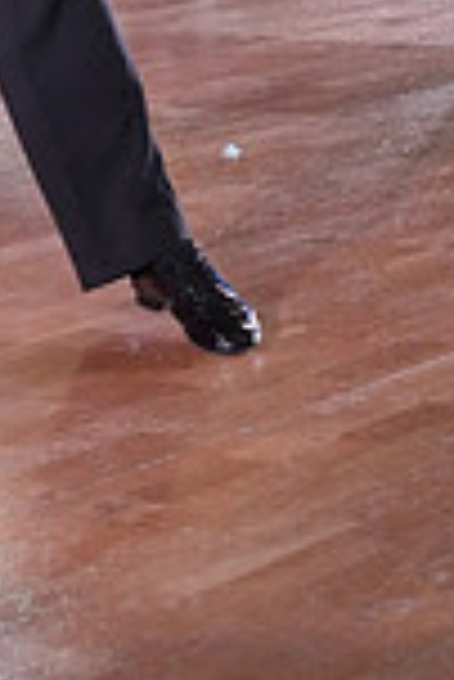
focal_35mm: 177
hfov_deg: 7.6
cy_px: -450
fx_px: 3340
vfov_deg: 11.0
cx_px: -339
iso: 5000
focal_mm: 46
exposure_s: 1/320
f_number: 6.3
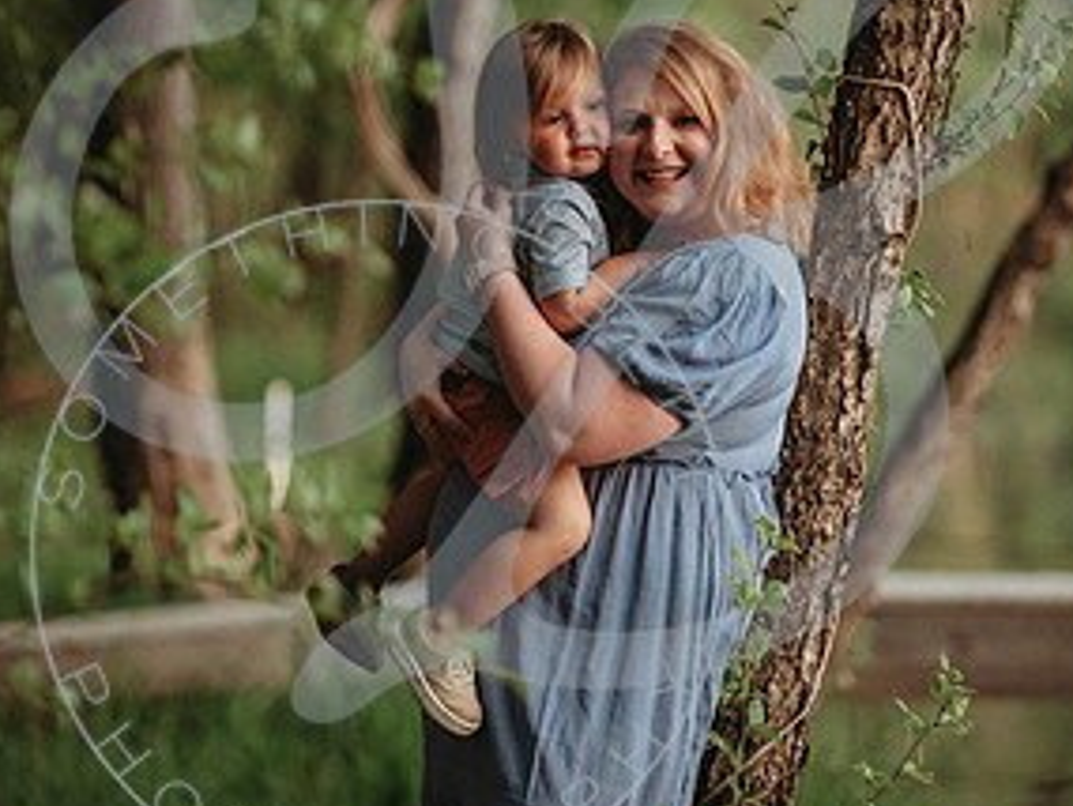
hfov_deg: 8.4
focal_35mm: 235
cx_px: 550
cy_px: 264
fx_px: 7287
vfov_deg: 6.3
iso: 400
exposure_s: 1/200
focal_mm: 155
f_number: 2.8
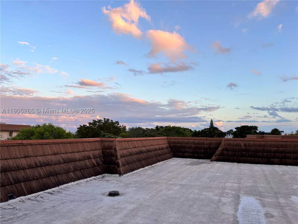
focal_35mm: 26
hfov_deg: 67.3
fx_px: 224
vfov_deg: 53.1
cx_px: 149
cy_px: 112
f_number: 1.6
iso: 50
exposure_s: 1/468
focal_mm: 5.96
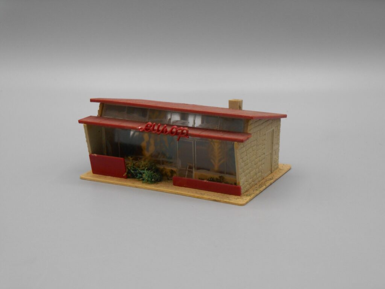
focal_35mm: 61
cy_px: 144
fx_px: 678
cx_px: 192
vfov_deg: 24.0
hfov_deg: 31.7
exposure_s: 1/250
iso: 250
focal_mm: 10.9
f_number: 4.4
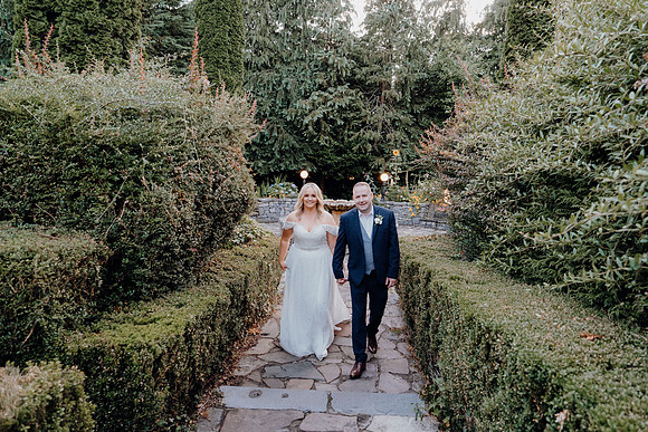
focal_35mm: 24
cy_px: 216
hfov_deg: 73.7
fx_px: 432
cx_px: 324
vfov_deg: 53.2
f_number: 3.5
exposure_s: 1/160
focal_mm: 24
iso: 4000
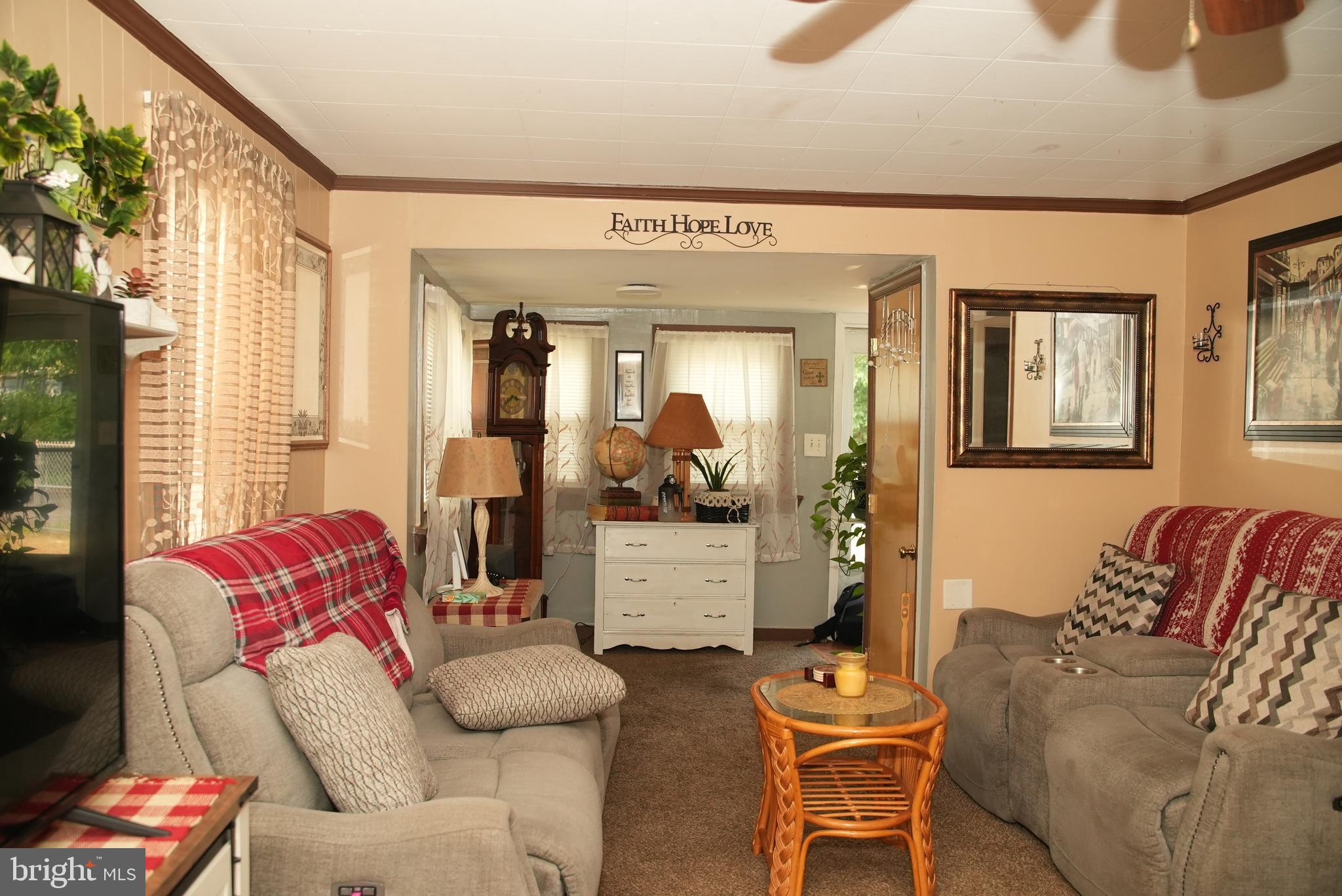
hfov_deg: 63.6
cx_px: 671
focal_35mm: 29
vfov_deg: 45.0
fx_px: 1081
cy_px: 448
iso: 2500
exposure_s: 1/200
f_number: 4
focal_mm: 29
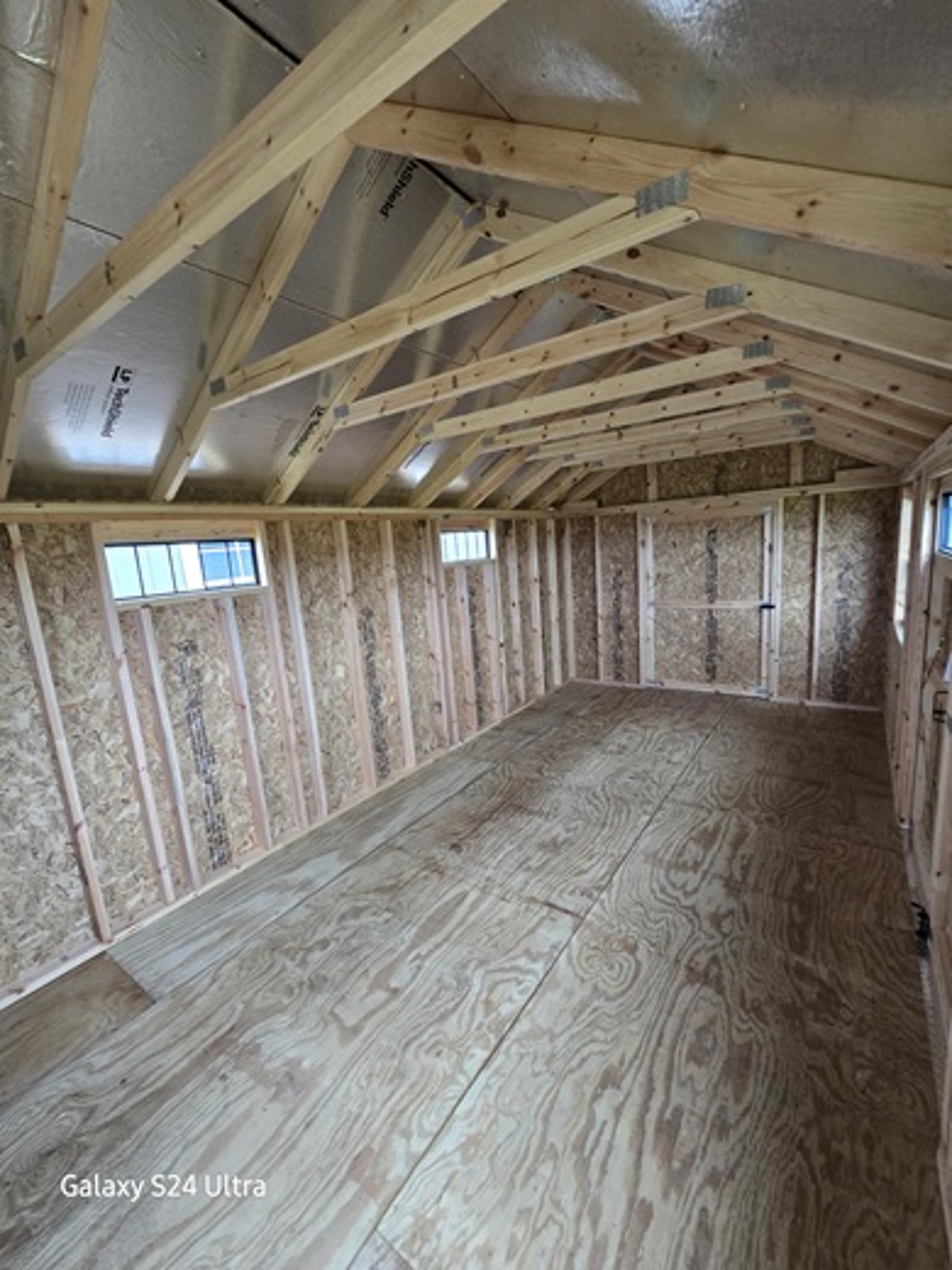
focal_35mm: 13
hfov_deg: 89.9
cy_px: 635
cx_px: 476
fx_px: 477
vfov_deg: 106.2
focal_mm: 2.2
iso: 250
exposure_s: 1/60
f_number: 2.2
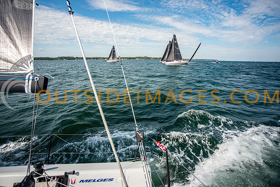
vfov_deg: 74.6
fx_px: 123
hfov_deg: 97.6
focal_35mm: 16
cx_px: 141
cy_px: 93
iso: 320
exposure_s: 1/1600
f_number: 5
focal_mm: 15
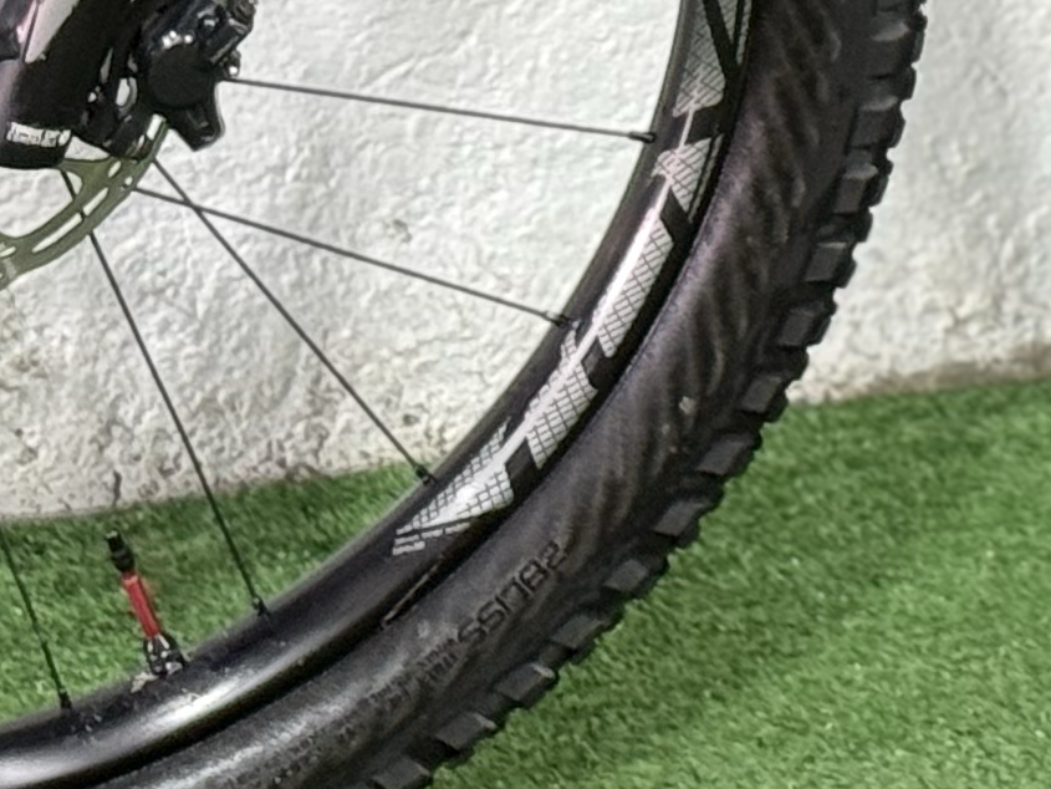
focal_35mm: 229
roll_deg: -2.6
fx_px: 6954
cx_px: 1090
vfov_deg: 6.3
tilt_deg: -16.7
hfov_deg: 8.6
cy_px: -724
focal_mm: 6.76
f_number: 1.78
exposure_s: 1/60
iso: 160
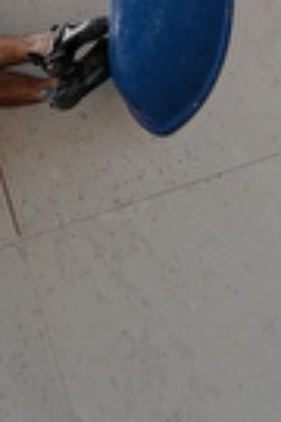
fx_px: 2728
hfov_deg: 5.8
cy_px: -22
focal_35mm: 233
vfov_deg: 8.8
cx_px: -142
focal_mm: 48.5
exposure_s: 1/3500
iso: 1000
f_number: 4
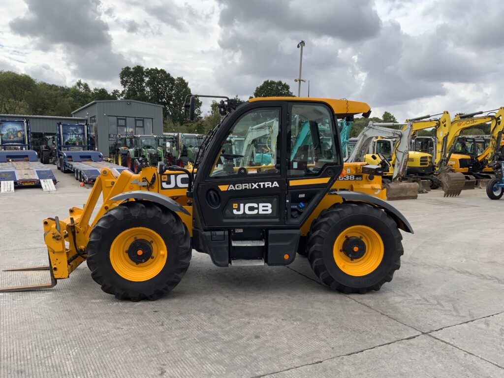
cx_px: 252
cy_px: 189
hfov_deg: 61.7
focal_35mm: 29
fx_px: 422
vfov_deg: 48.2
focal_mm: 3
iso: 16
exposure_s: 1/1577
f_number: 1.8
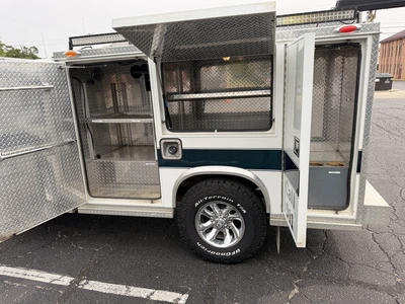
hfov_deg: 71.6
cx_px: 202
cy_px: 152
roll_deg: +4.9
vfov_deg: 56.8
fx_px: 281
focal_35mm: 24
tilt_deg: -14.5
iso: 100
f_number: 1.78
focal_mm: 6.76
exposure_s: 1/2053
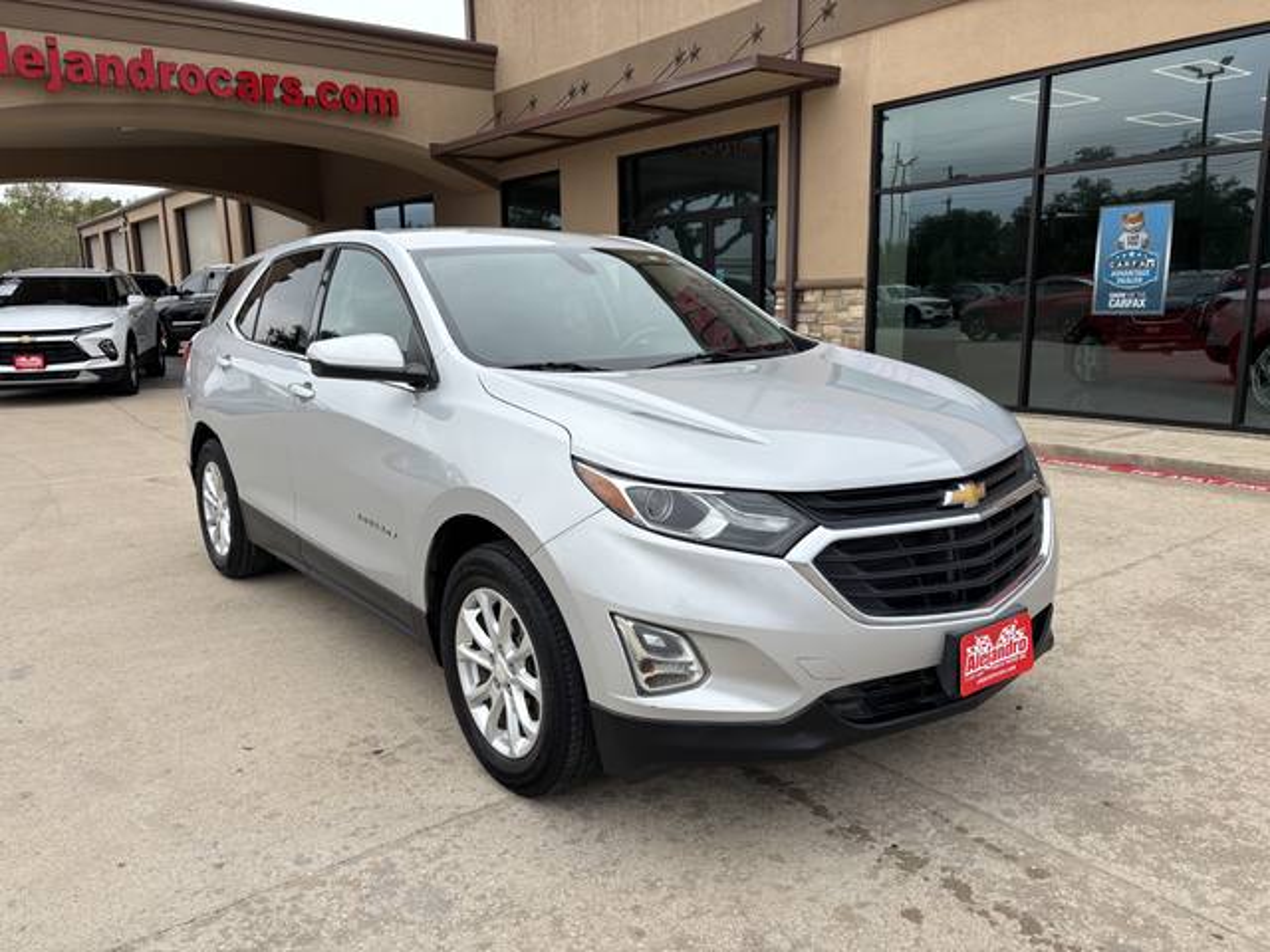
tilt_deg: -10.9
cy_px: 476
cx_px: 635
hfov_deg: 67.3
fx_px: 954
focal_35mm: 26
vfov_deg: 53.1
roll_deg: +0.0
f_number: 1.6
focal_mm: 5.96
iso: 50
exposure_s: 1/2639
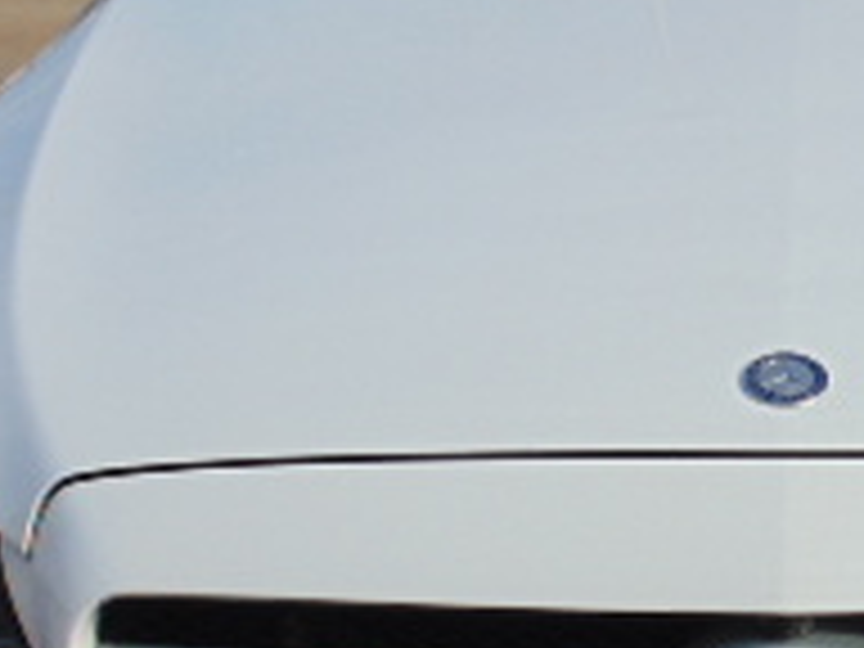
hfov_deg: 19.2
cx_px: 814
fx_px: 2496
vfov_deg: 14.8
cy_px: 454
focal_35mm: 100
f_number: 8
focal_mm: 5.4
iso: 80
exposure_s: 1/320
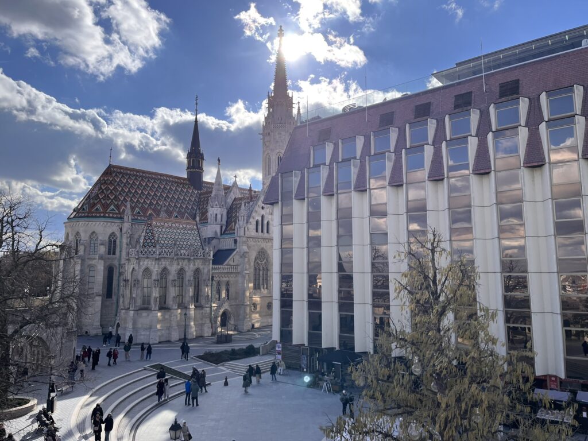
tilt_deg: +6.7
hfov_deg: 67.3
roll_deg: -1.0
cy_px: 220
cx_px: 294
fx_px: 442
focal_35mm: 26
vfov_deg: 53.1
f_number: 1.6
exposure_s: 1/4016
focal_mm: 5.1
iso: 50
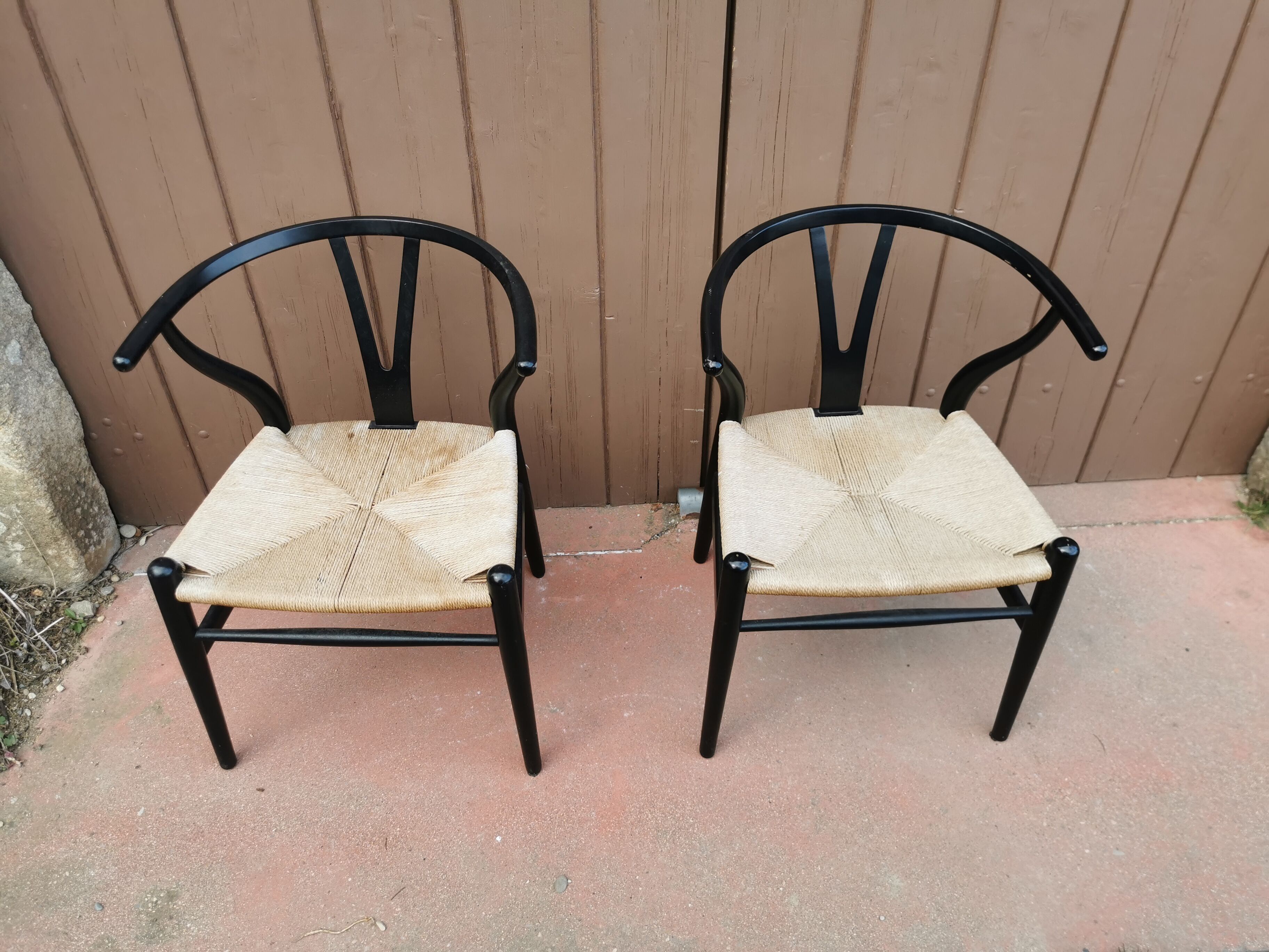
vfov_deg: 51.4
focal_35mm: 27
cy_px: 476
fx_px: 990
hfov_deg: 65.3
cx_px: 634
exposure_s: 1/376
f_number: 1.6
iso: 50
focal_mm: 5.56
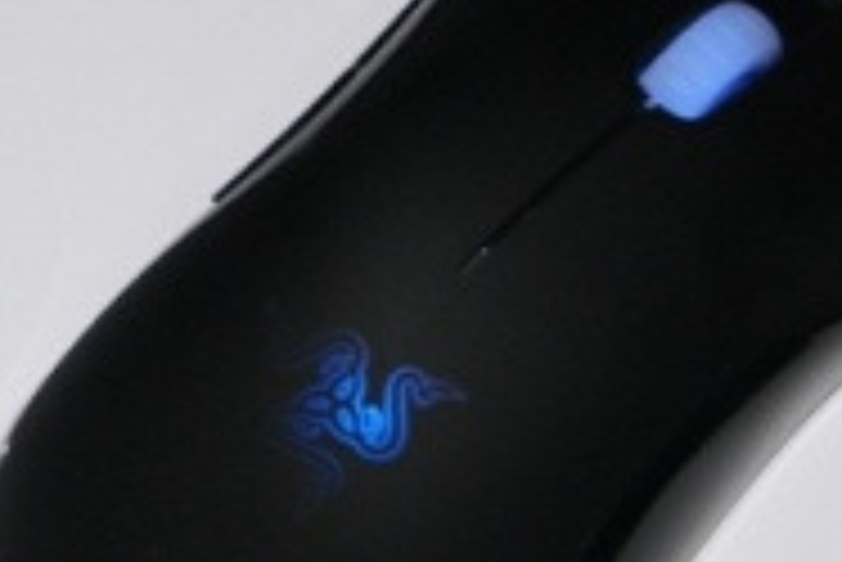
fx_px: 4798
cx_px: -248
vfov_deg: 6.7
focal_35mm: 205
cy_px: -76
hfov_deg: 9.8
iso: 400
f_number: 5.6
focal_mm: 40
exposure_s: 1/60
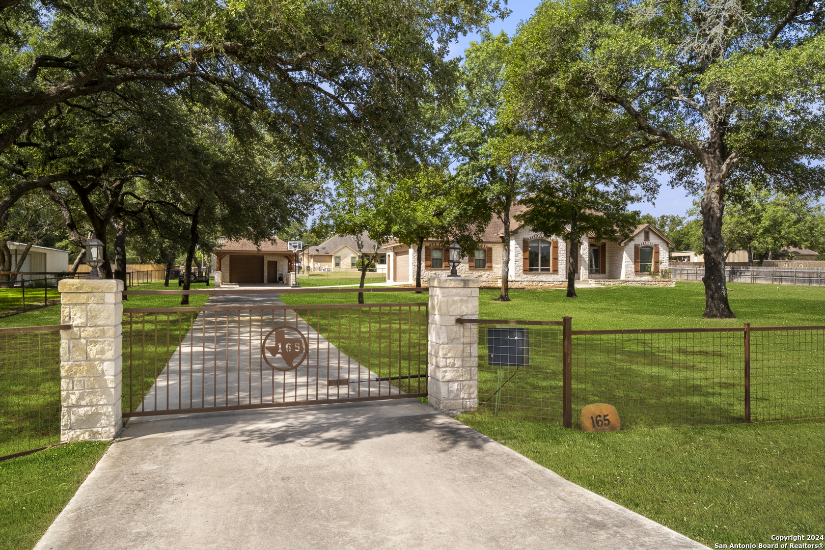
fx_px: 619
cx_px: 412
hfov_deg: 67.4
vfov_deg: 47.9
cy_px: 275
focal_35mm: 27
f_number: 10
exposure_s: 1/80
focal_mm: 18
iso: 400
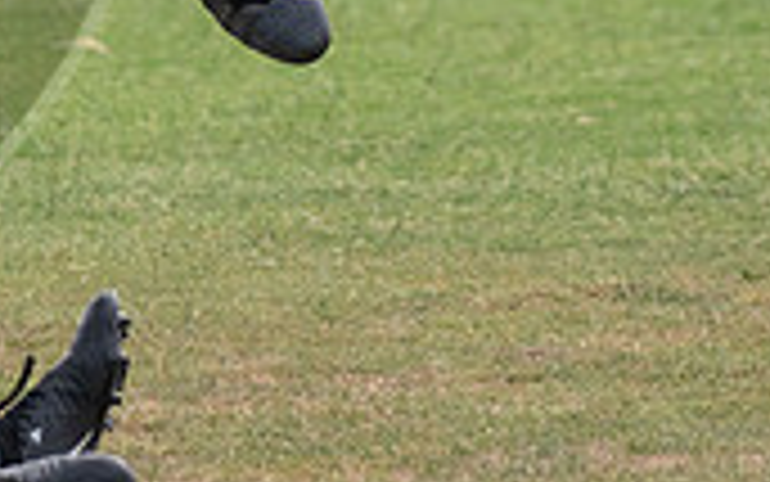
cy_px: -288
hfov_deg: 2.6
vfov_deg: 1.6
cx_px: -553
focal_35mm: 802
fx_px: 16835
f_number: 5.6
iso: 1250
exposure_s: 1/1600
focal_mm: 200
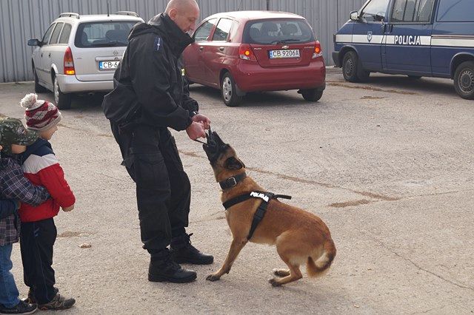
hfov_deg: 37.9
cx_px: 237
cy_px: 158
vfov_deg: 25.7
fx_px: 691
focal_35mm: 52
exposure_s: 1/160
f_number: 6.3
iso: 100
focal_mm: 35
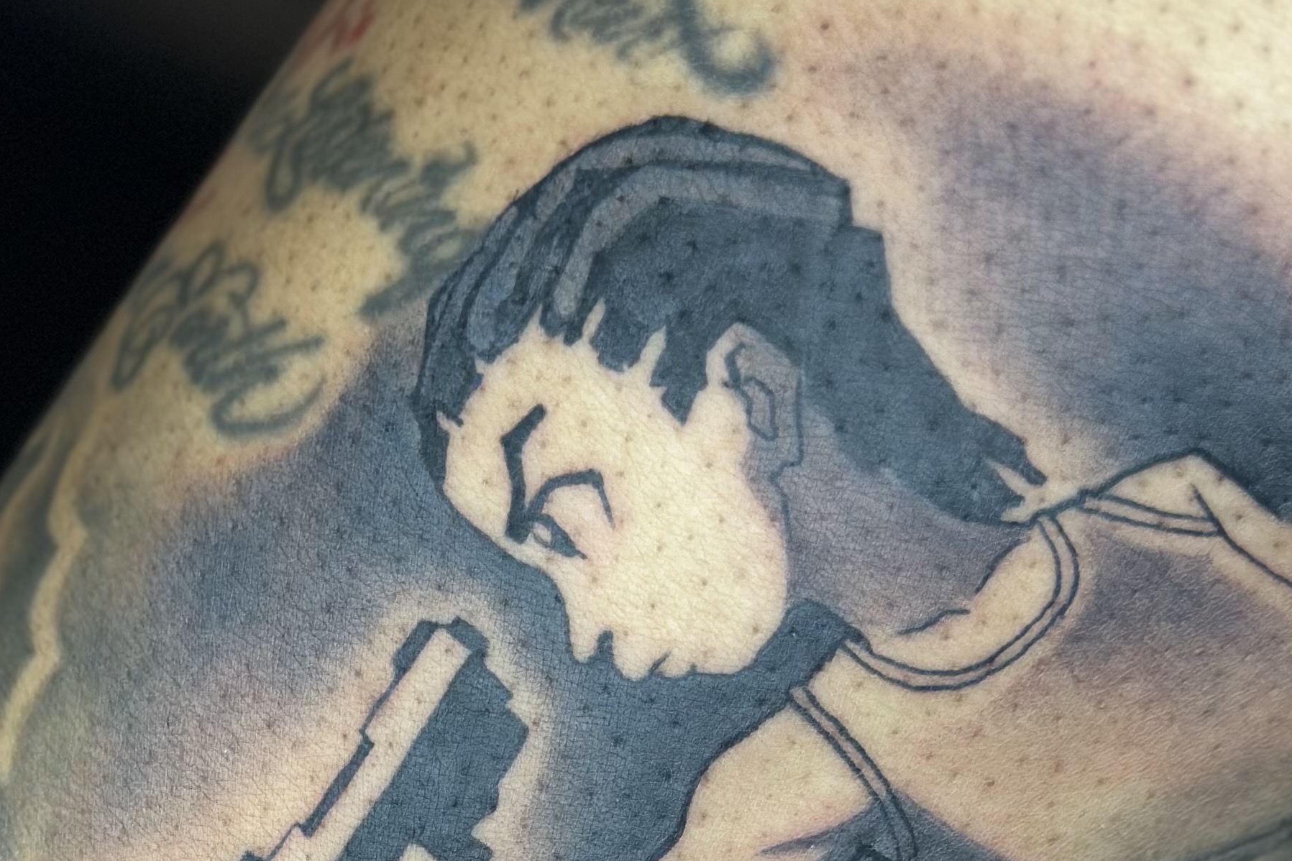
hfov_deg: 18.2
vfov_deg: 11.7
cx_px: 356
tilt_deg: -60.5
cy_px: 1266
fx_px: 4019
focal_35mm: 112
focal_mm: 6.86
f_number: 1.78
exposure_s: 1/120
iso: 160
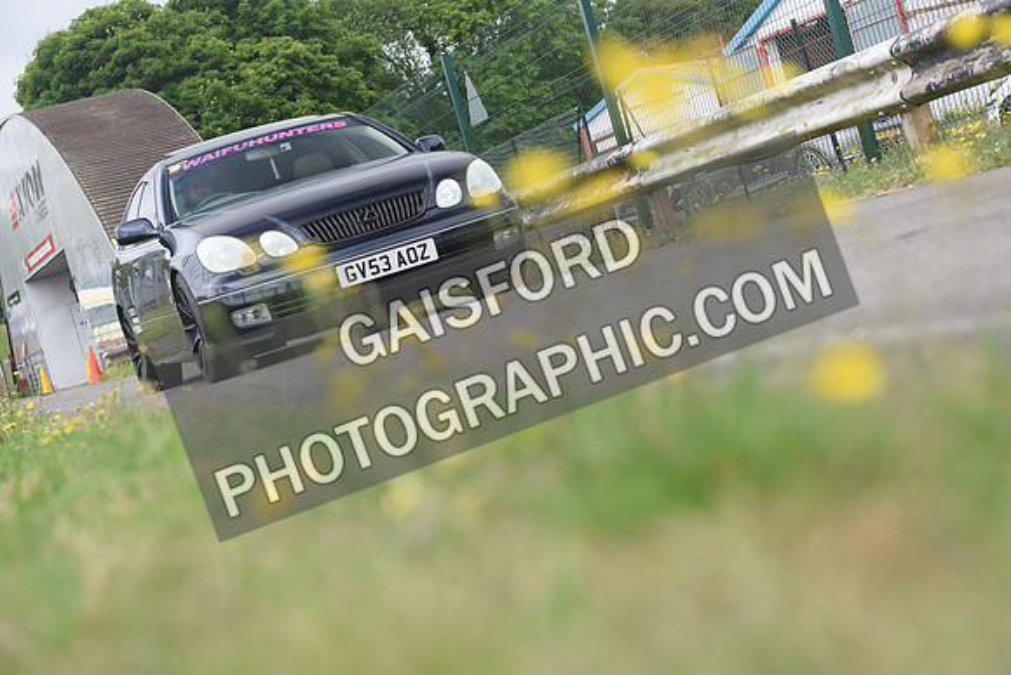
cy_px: 338
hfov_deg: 28.8
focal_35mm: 70
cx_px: 506
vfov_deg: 19.5
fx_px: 1966
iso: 1100
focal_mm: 70
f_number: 5
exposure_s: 1/1000
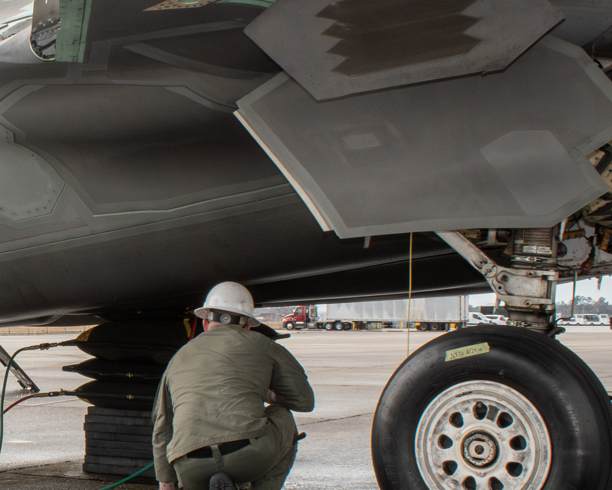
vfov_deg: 18.9
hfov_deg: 22.3
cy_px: 293
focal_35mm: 81
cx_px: -61
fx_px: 1467
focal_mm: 18
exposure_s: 1/200
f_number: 14
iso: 400
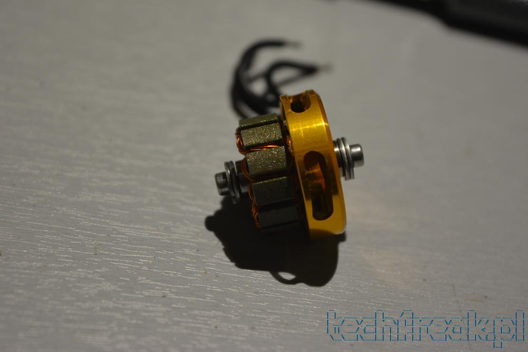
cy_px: 176
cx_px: 264
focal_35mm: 82
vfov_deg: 16.6
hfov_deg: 24.6
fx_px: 1210
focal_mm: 55
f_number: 5.6
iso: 560
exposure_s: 1/60
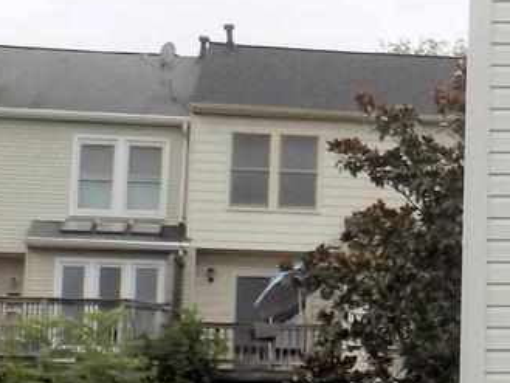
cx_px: 1032
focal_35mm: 149
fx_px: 2196
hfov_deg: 11.8
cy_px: 272
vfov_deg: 10.0
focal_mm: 6.1
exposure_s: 1/500
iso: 80
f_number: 3.4
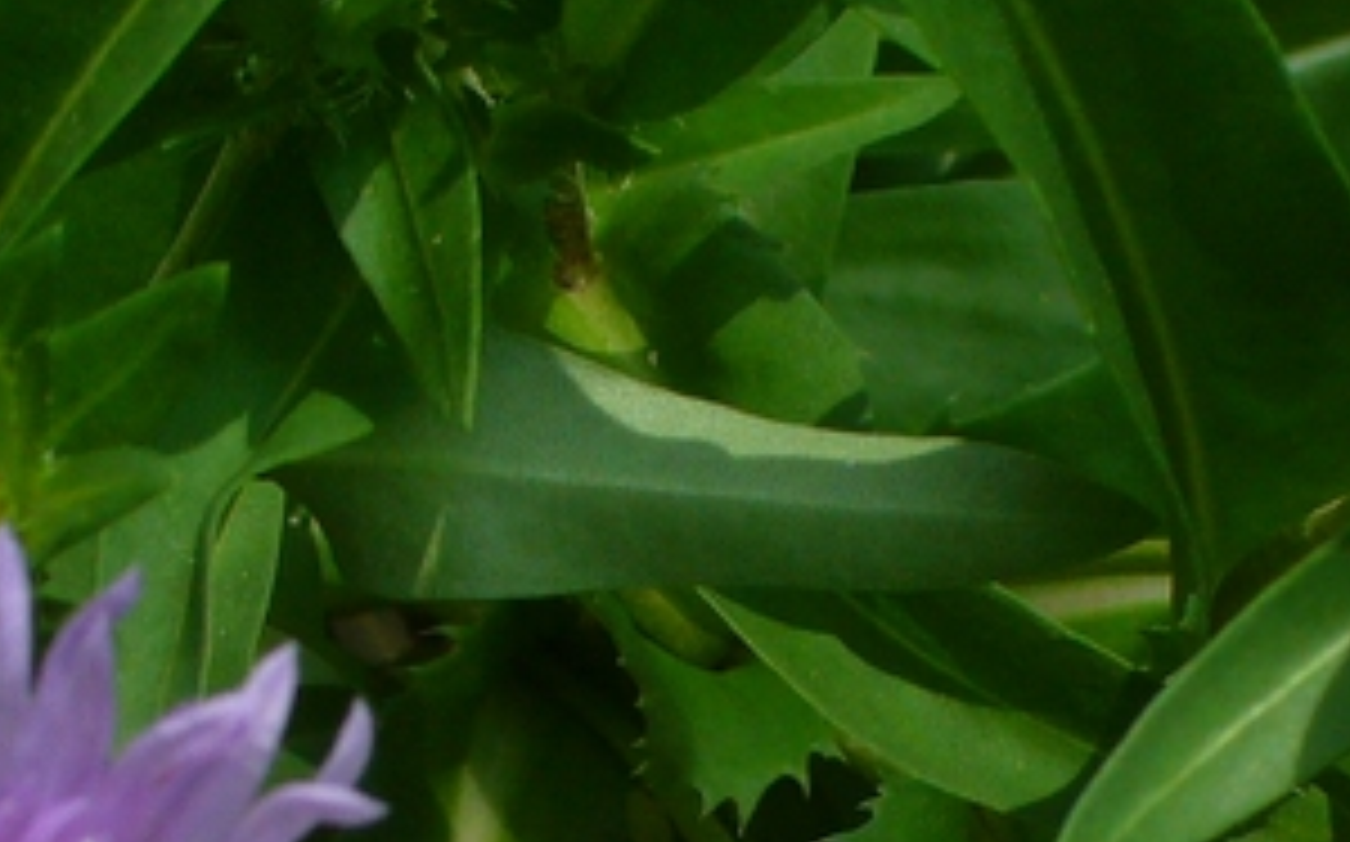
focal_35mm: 134
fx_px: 4926
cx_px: 1138
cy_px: 1112
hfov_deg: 15.5
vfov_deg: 9.6
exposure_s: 1/125
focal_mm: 6.1
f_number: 5.6
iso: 80
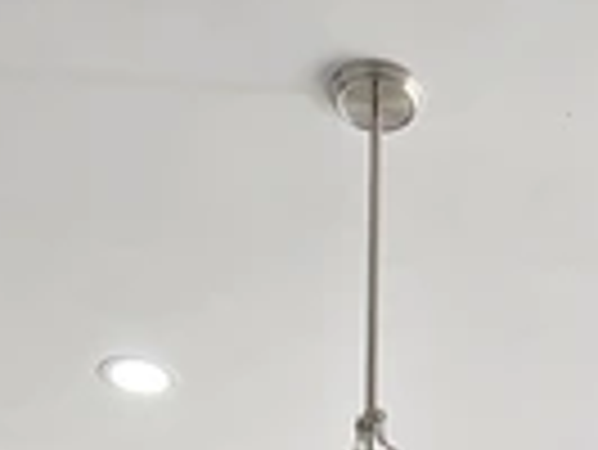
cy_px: 1120
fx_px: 1349
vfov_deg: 13.3
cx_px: 540
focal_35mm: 78
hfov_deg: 24.3
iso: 50
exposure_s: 1/60
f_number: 2.2
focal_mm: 2.2
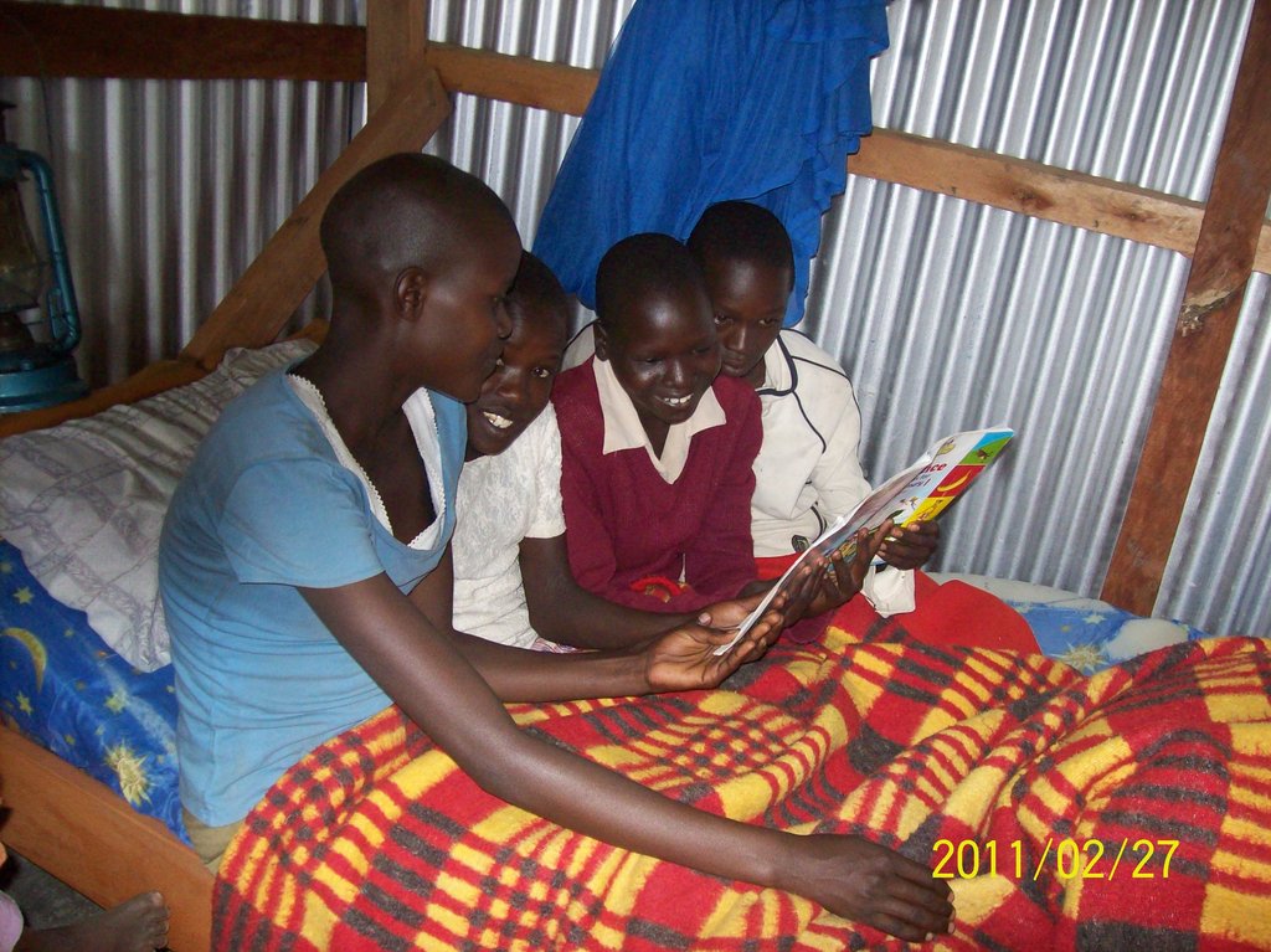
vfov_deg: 39.6
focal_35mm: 36
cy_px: 476
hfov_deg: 51.4
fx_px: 1321
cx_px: 636
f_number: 2.7
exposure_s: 1/64
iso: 200
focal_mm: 6
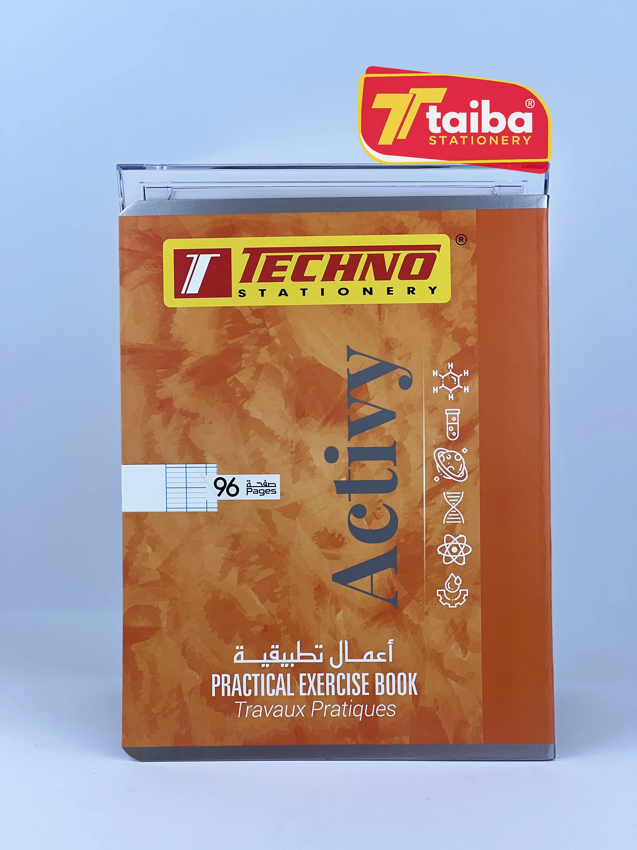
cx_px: 318
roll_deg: +0.2
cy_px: 425
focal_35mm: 77
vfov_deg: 25.3
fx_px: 1889
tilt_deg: -9.8
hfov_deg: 19.1
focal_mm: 9
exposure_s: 1/280
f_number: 2.8
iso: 25
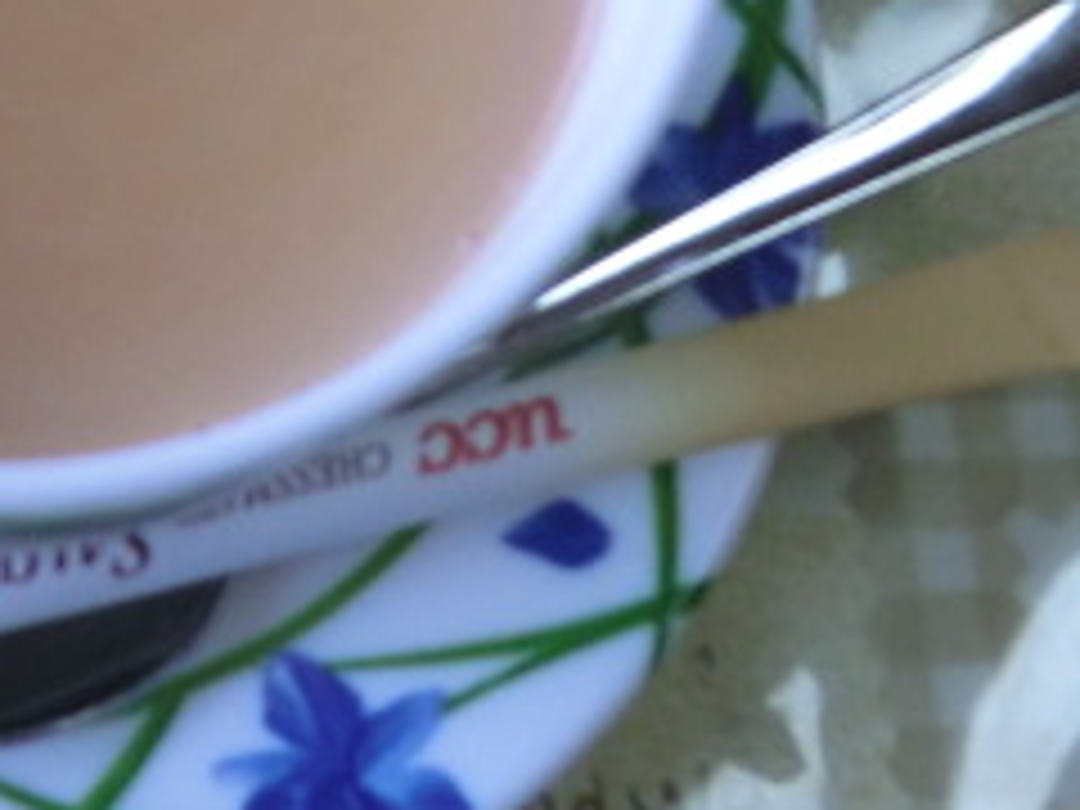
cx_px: -54
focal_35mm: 64
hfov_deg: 28.0
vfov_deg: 22.3
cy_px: 63
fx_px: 1997
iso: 250
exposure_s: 1/60
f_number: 3.2
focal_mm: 4.3
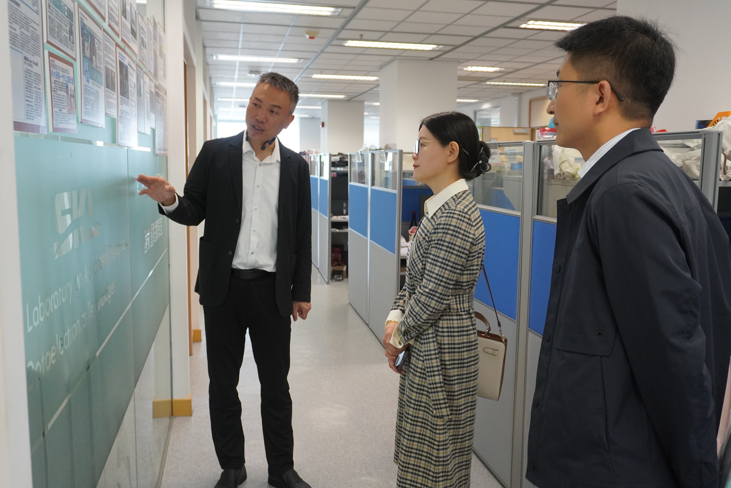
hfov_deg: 60.3
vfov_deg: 42.3
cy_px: 237
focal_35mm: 31
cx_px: 362
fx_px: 629
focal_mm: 20
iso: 2000
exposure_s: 1/160
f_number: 4
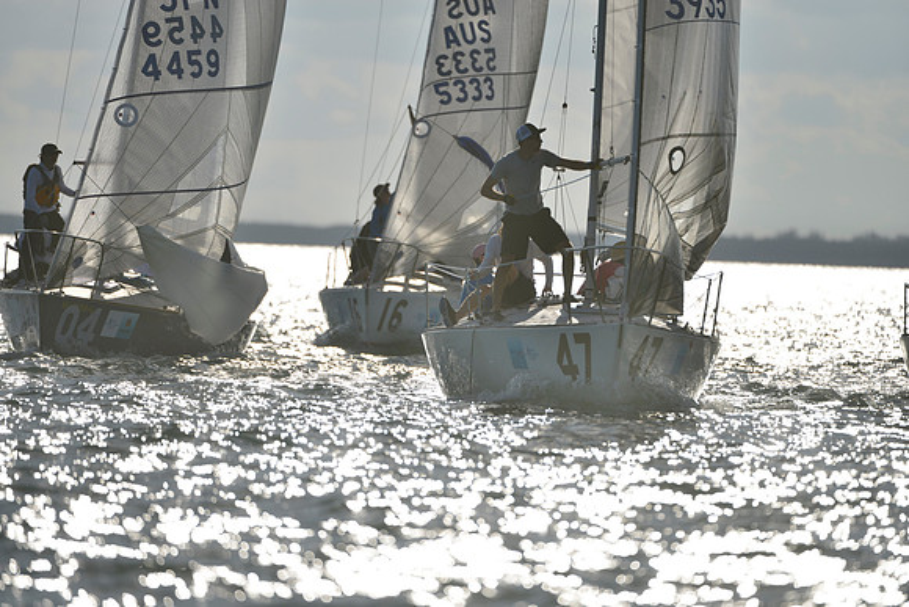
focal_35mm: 400
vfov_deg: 3.4
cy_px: 304
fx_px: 10102
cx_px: 454
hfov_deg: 5.2
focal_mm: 400
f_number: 4
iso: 200
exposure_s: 1/6400
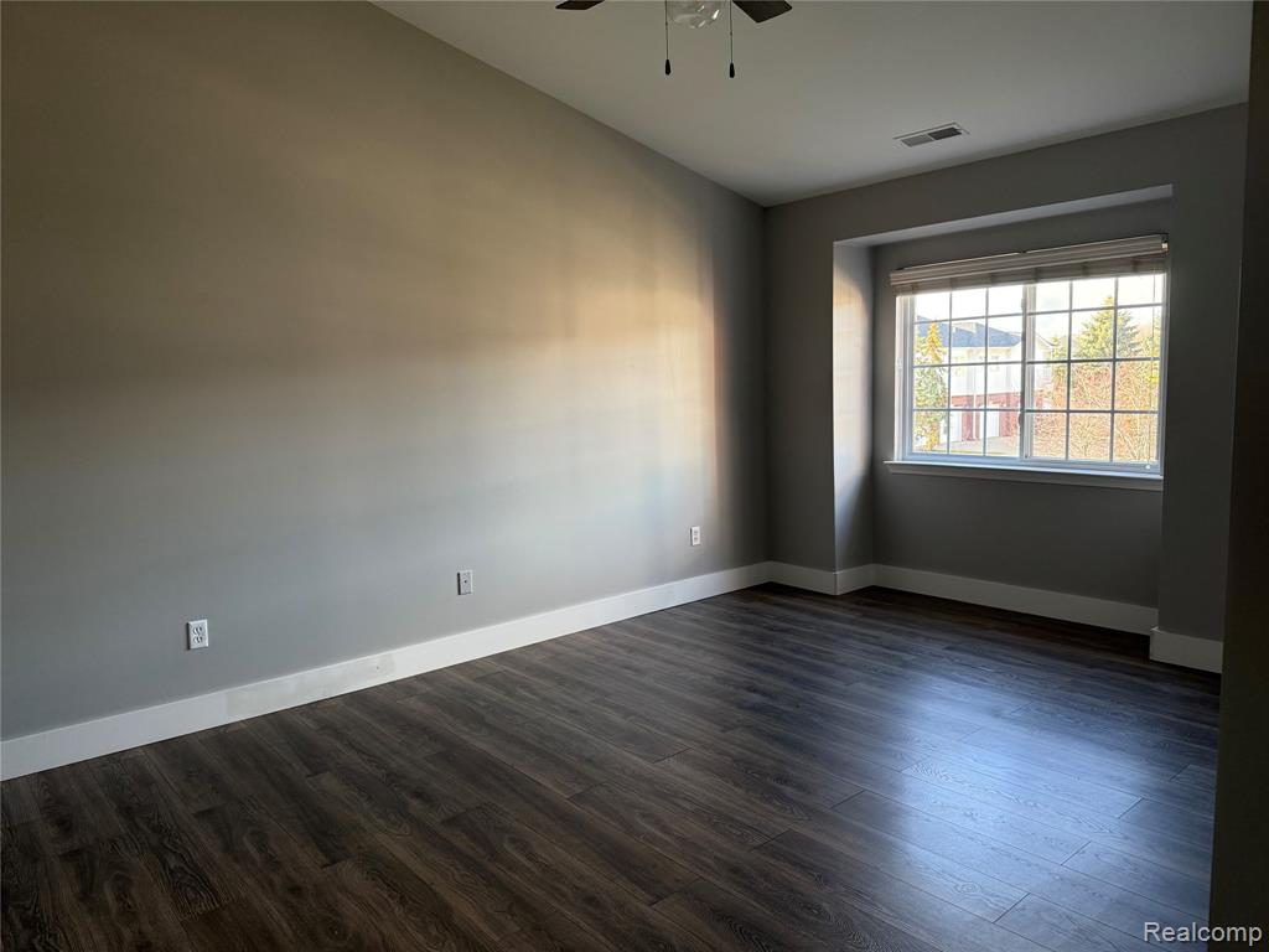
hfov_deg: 71.6
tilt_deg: -6.6
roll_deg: +1.5
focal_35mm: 24
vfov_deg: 56.8
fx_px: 880
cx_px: 634
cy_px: 476
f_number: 1.78
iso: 200
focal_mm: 6.76
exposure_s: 1/108
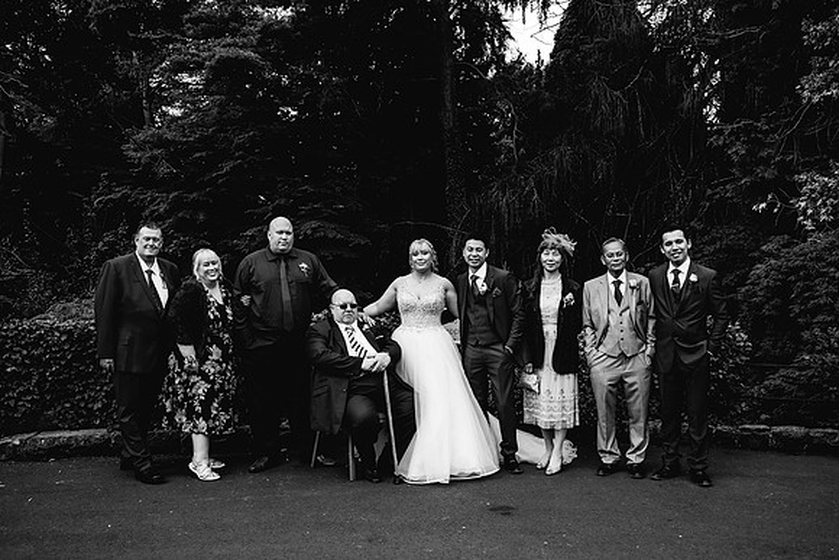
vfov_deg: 37.9
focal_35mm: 35
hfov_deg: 54.4
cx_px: 420
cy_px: 280
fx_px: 816
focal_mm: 35
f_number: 4
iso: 250
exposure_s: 1/500
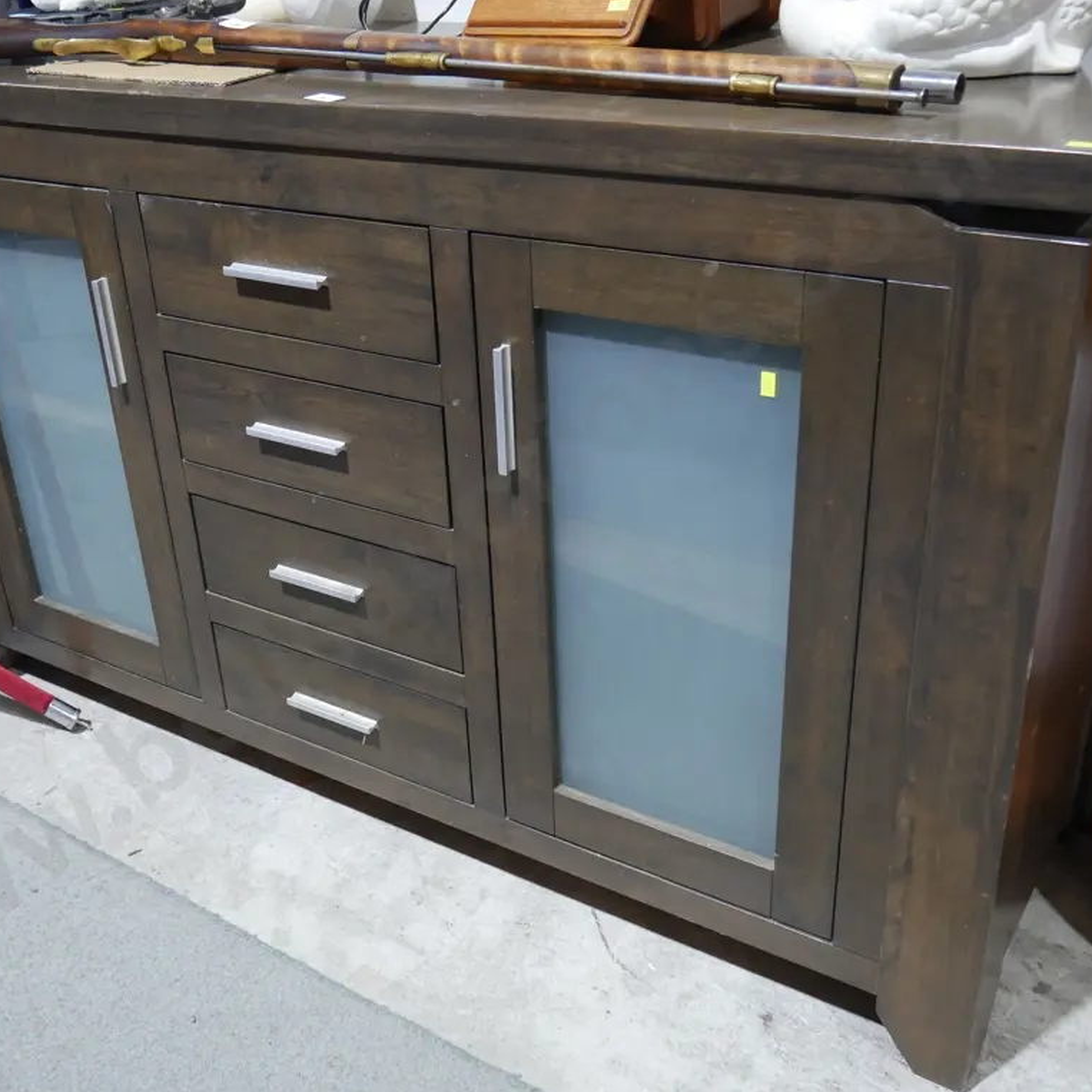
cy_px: 546
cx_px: 442
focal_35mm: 38
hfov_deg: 43.7
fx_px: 1356
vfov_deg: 43.9
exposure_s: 1/60
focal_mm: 16
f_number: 3.6
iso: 800
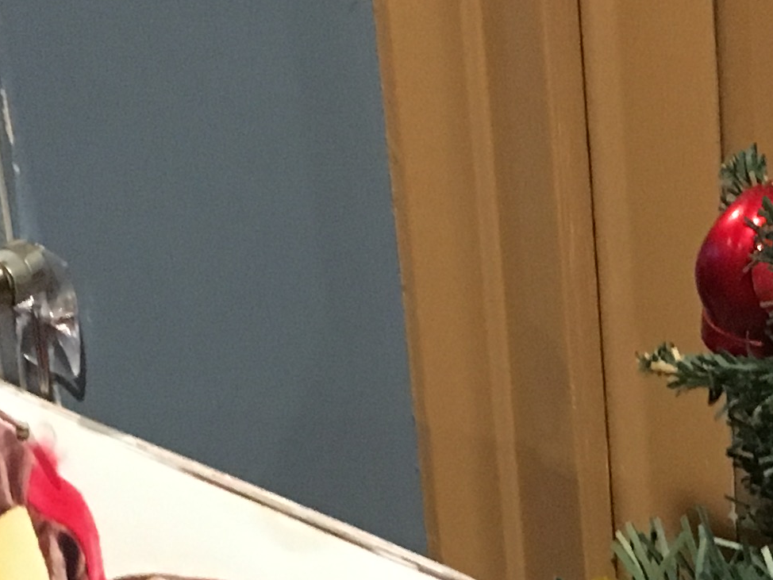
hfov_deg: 15.9
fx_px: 2680
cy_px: 624
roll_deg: +0.8
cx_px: 883
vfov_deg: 12.2
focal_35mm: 120
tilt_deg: -32.5
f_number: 2.2
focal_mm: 4.15
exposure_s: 1/15
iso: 320
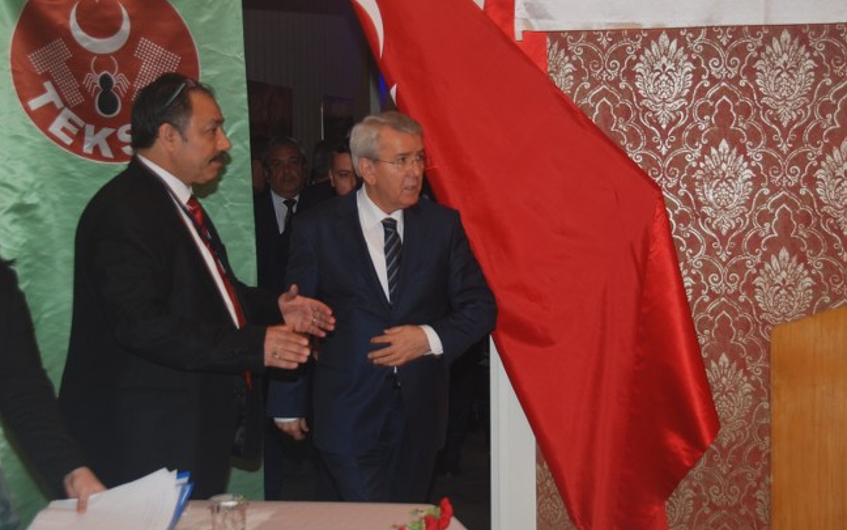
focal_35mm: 68
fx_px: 1570
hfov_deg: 30.1
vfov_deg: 19.1
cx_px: 506
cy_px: 267
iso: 200
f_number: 4.5
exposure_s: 1/60
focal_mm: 36
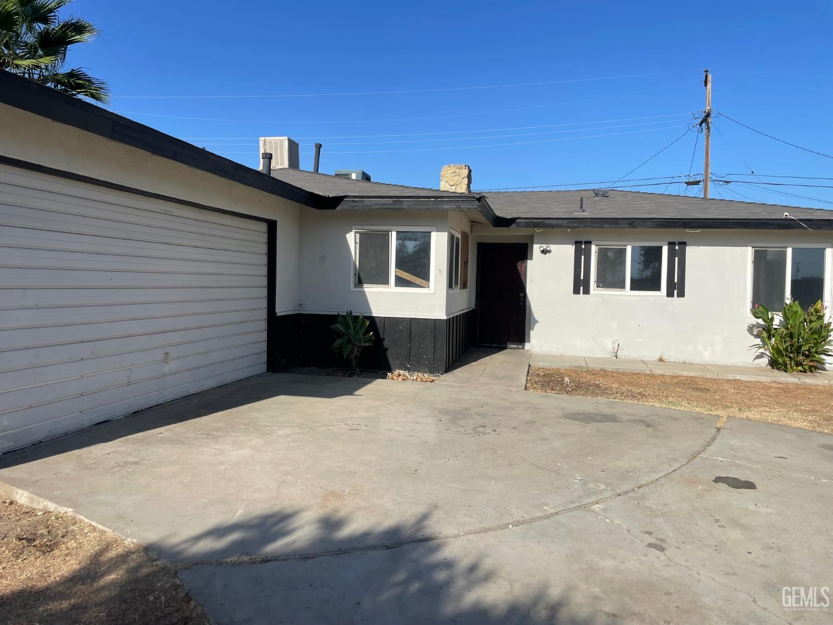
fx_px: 626
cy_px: 312
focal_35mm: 26
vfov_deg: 53.1
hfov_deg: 67.3
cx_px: 416
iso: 32
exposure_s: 1/4464
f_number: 1.6
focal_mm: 4.2
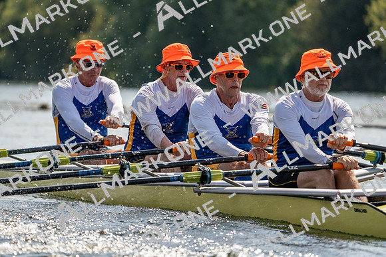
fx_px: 3346
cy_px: 128
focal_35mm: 312
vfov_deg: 4.4
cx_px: 193
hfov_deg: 6.6
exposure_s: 1/1600
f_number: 6.3
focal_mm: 312
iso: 200
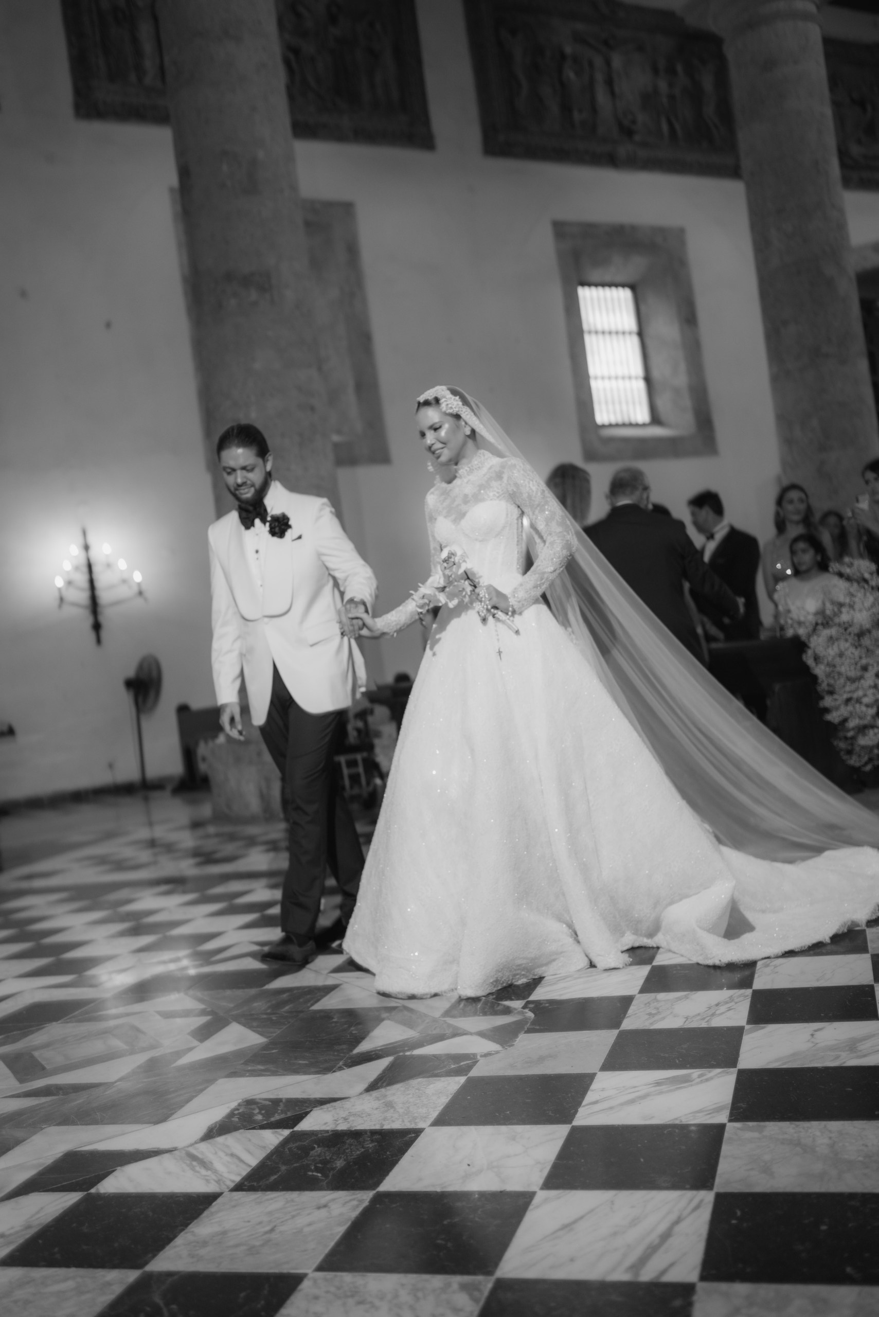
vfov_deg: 54.4
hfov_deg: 37.9
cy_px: 658
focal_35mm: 35
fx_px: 1281
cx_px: 440
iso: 250
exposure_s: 1/160
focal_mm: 35
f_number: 2
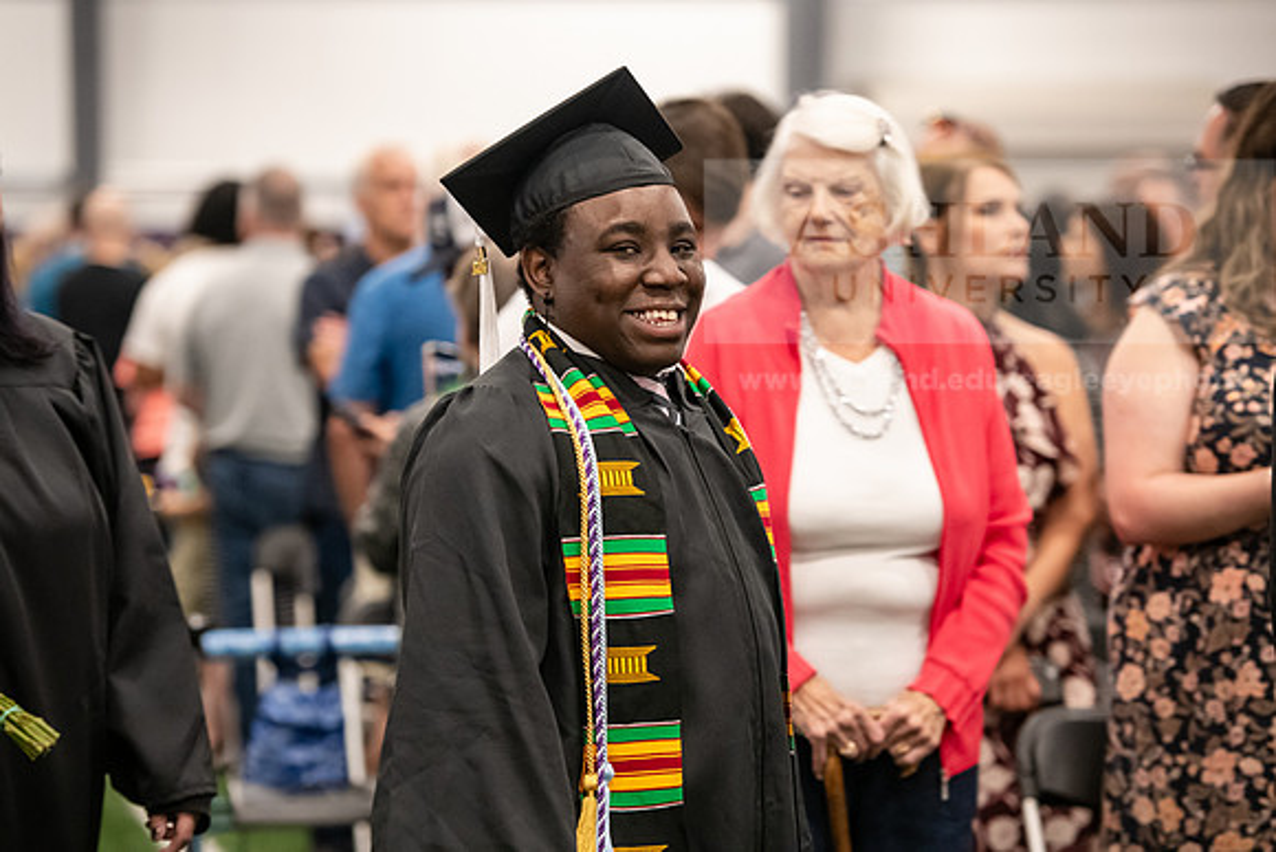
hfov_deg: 15.8
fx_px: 4609
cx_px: 638
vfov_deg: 10.6
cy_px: 426
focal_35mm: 130
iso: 3200
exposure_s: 1/200
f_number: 3.2
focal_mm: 130
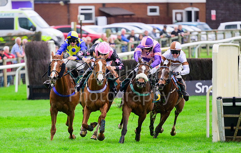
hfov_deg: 4.2
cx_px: 93
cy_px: 99
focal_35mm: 498
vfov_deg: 2.7
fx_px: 3279
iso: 1250
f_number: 5.6
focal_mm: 400
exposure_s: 1/1000
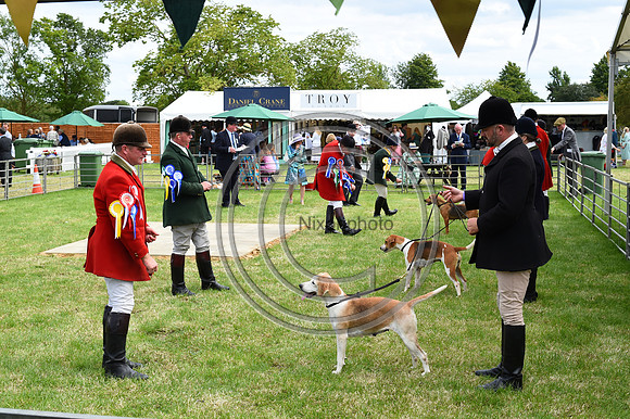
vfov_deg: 27.0
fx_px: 874
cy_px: 210
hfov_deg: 39.6
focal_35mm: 50
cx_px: 315
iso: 1250
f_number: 10
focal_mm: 50
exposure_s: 1/1250
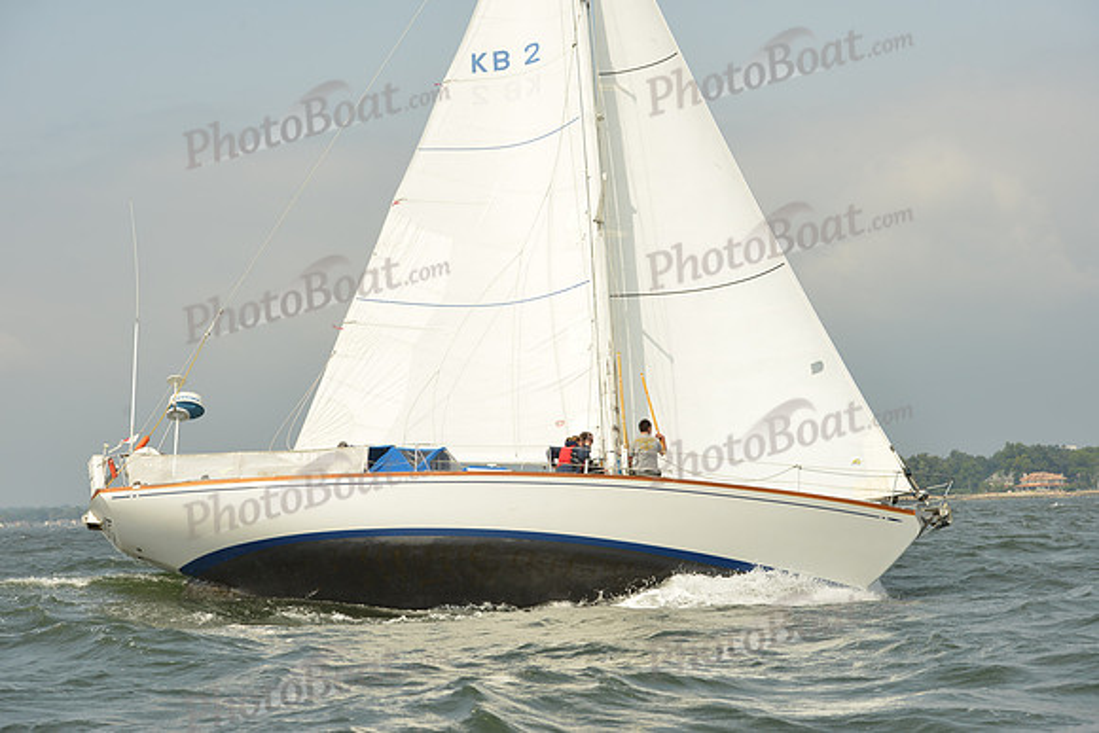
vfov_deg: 17.5
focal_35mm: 78
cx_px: 550
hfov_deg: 26.0
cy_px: 366
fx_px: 2382
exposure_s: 1/1250
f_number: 10
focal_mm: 78
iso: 320
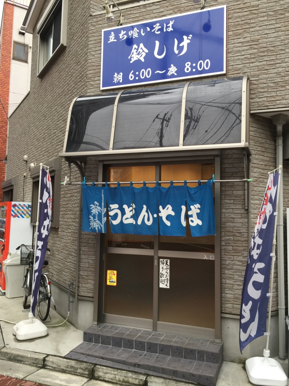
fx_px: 323
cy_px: 193
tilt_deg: +5.4
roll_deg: -2.8
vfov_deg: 61.7
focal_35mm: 29
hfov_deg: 48.2
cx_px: 144
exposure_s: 1/40
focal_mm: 4.15
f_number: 2.2
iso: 32
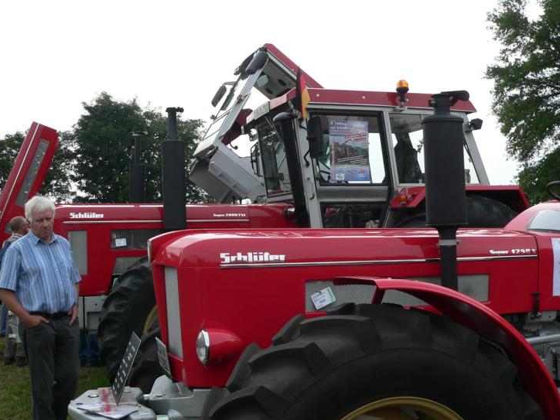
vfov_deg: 34.3
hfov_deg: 44.8
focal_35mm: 42
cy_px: 214
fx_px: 679
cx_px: 277
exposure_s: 1/500
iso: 100
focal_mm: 6.3
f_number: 2.8
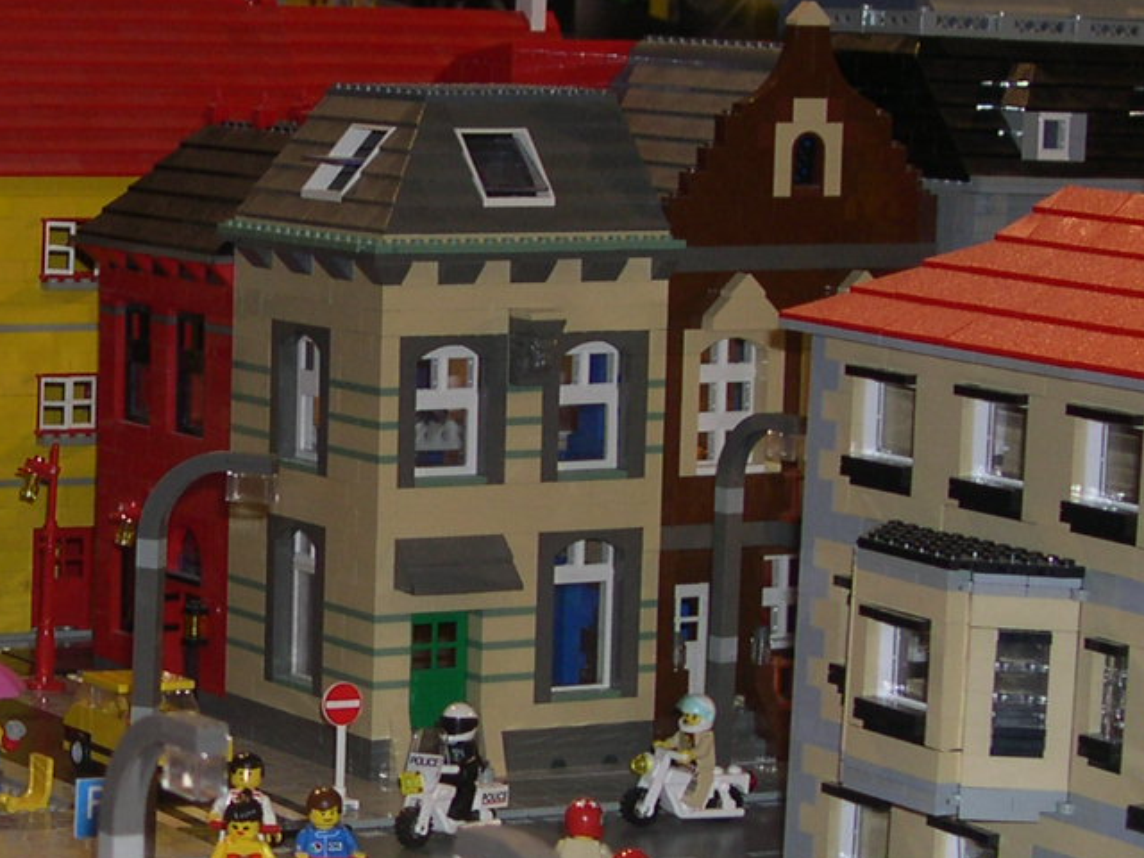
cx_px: -29
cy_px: 497
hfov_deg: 14.9
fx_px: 4296
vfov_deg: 11.4
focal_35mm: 130
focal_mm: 11.1
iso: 100
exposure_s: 1/60
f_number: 3.2
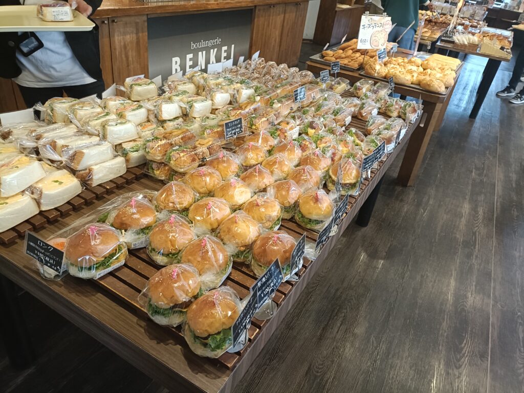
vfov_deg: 54.9
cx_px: 262
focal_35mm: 25
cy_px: 196
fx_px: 378
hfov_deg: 69.4
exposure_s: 1/60
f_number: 1.7
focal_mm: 4.7
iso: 1250
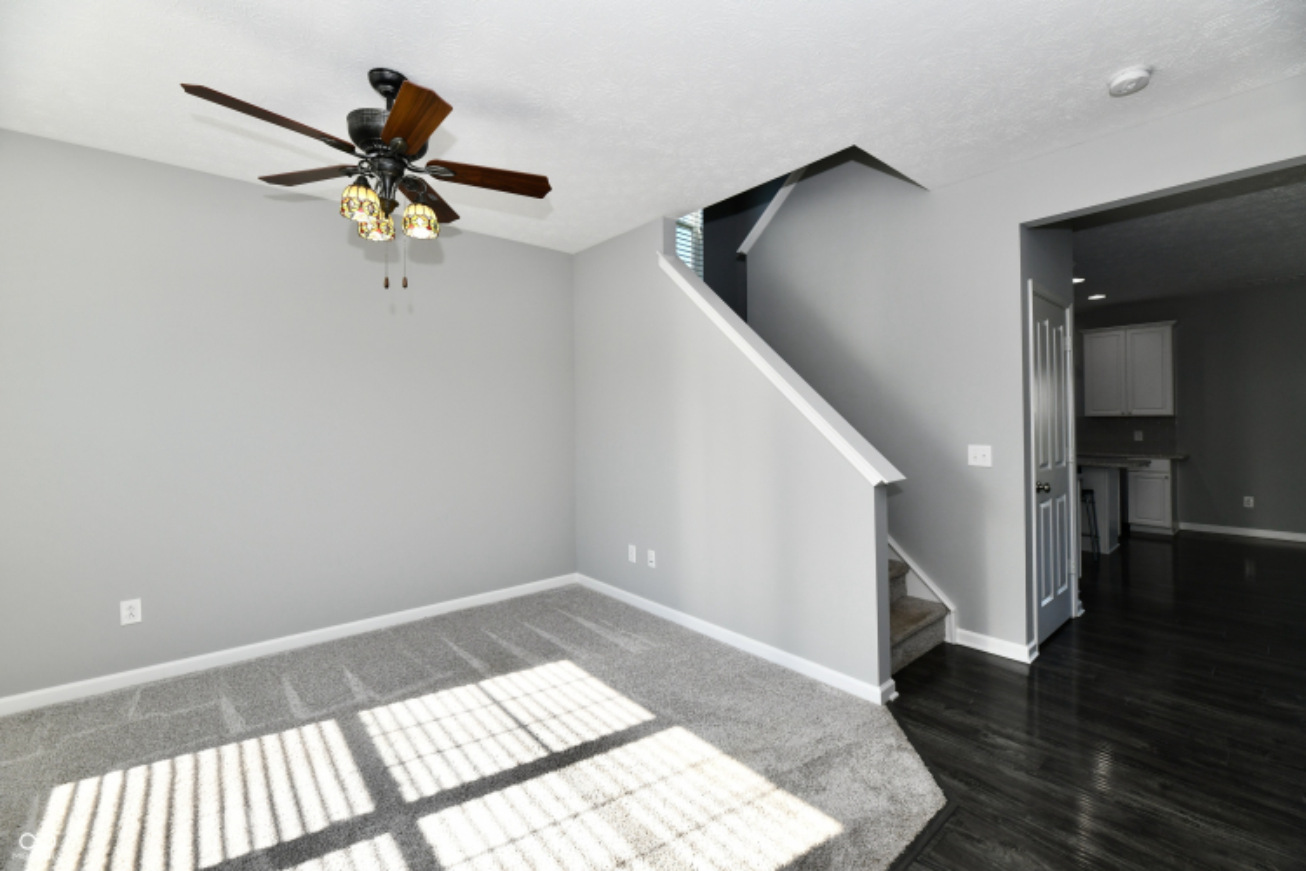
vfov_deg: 81.2
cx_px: 653
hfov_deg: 104.3
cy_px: 436
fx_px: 508
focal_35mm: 14
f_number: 8
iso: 640
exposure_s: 1/250
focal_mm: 14
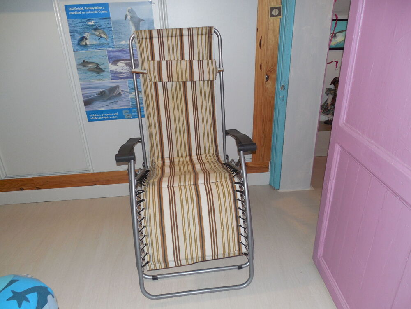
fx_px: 297
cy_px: 154
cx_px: 206
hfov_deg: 69.4
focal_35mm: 25
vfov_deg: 54.9
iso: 200
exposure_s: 1/25
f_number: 3.3
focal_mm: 4.5
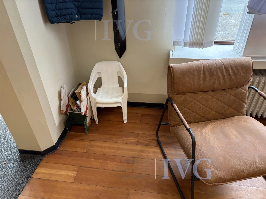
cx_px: 133
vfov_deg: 53.1
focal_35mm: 26
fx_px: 200
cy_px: 100
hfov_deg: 67.3
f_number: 1.6
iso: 80
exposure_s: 1/100
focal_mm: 5.96
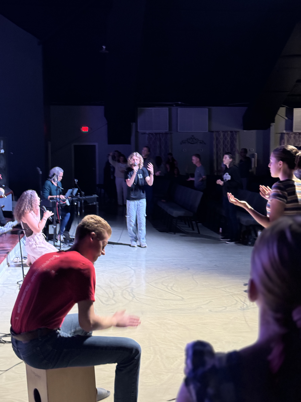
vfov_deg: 39.7
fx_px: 557
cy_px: 201
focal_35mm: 48
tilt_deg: -6.1
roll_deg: +2.9
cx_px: 150
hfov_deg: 30.3
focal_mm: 6.76
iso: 500
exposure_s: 1/30
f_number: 1.78
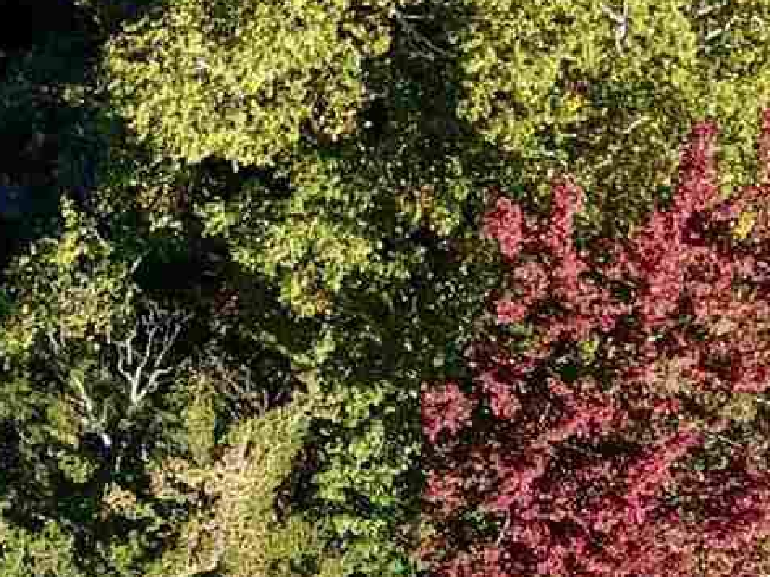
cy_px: -47
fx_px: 3448
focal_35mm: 155
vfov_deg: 9.5
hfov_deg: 12.0
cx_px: -459
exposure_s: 1/60
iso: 100
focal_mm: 8.67
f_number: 1.8
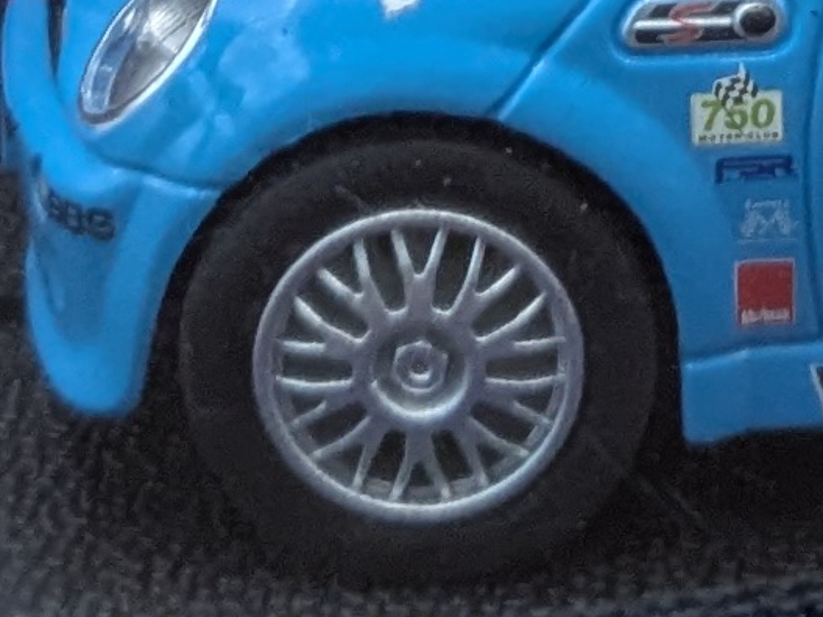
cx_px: 814
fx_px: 4898
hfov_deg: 9.5
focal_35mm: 206
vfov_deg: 6.7
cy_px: -1103
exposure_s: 1/25
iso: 129
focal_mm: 4.38
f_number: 1.73
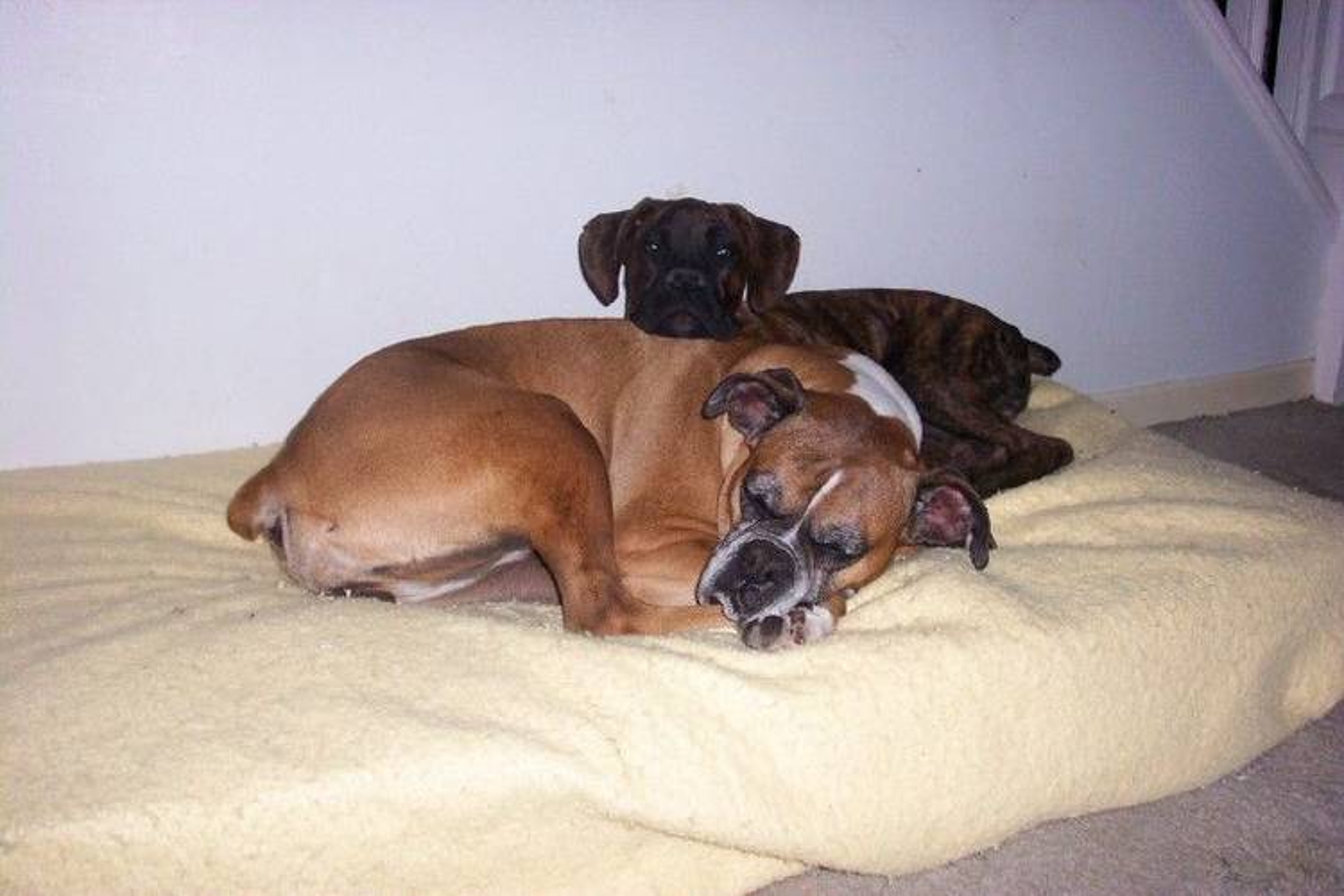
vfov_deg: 37.9
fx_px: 1307
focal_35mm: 35
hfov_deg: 54.4
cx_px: 672
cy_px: 448
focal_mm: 7.5
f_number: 2.8
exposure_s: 1/30
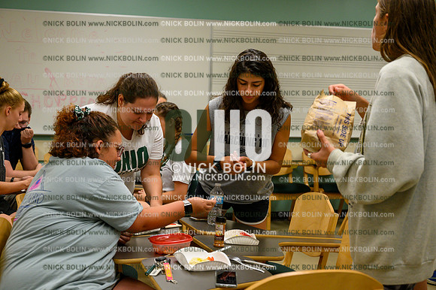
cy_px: 145
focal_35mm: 54
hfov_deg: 36.9
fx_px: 654
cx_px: 218
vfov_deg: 25.0
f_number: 4.5
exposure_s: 1/250
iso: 1600
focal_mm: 54
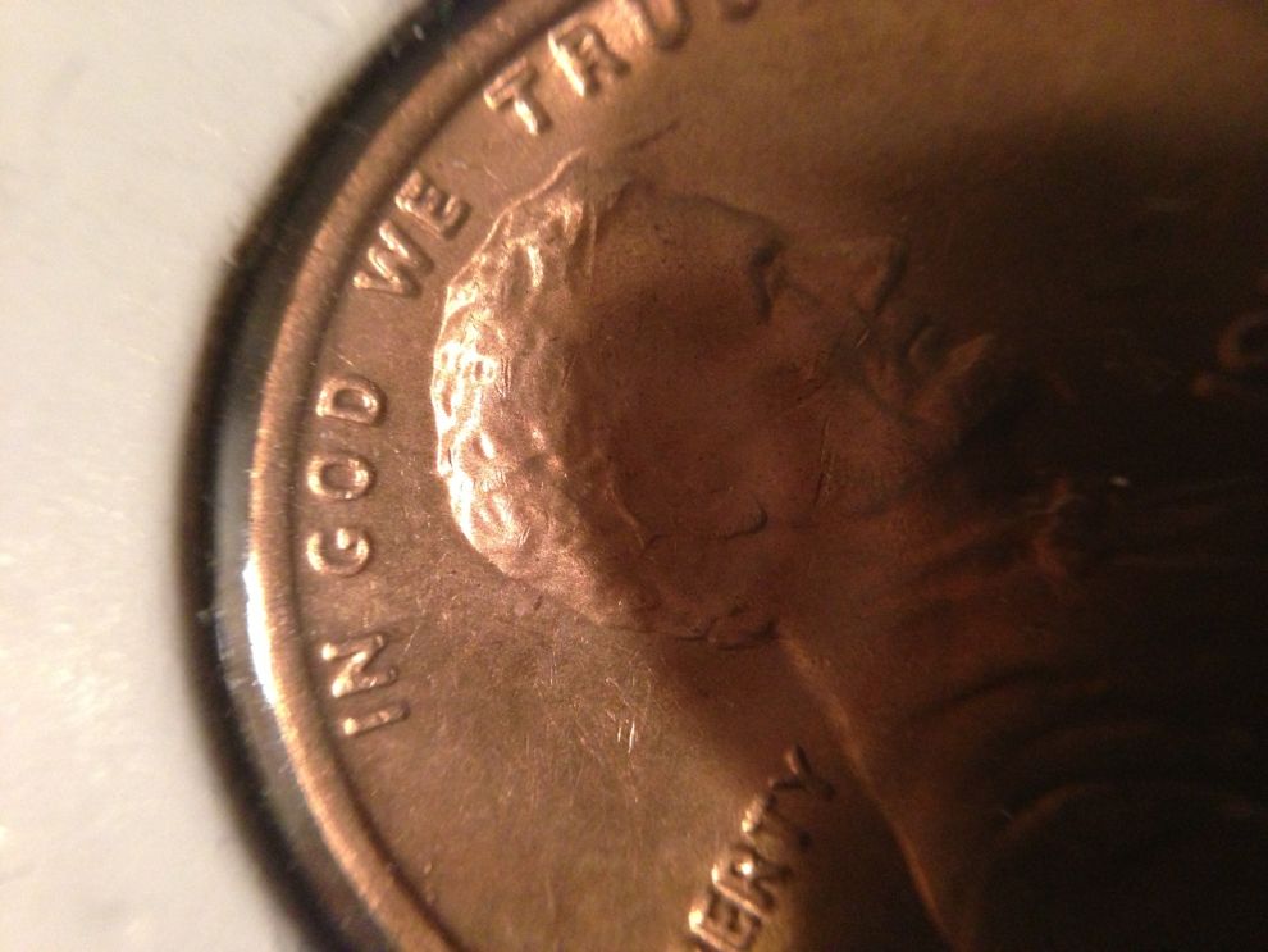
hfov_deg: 55.3
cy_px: 476
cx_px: 634
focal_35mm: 33
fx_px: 1209
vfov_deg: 43.0
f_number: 2.4
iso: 500
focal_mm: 4.13
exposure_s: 1/15
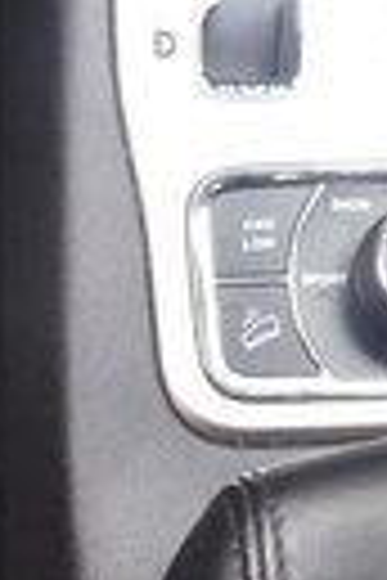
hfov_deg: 11.2
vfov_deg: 15.6
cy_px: -477
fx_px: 1806
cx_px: 738
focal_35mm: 112
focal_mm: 3.7
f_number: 1.9
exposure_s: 1/33
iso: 80
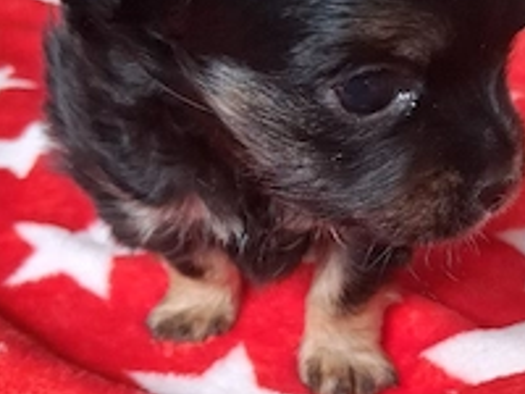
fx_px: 789
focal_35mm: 52
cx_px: 368
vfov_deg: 27.7
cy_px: 294
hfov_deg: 36.3
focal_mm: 3.98
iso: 320
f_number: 1.8
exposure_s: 1/100
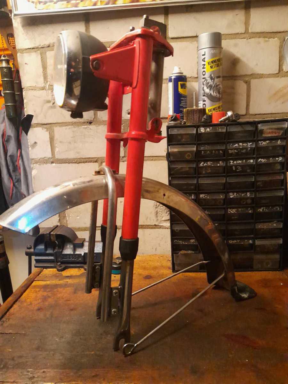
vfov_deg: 67.3
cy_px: 192
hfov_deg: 53.1
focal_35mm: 26
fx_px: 288
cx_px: 144
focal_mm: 4
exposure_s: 1/25
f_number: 1.8
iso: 800
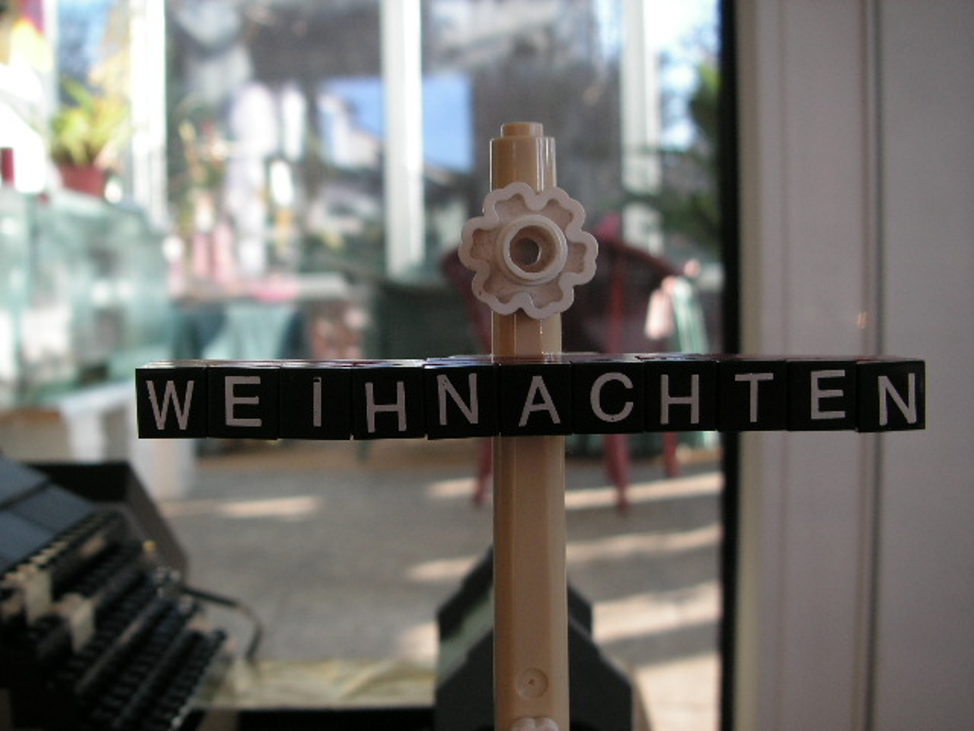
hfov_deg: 49.0
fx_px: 1069
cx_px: 487
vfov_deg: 37.7
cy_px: 366
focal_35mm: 38
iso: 50
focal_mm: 6.3
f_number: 3.3
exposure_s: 1/45
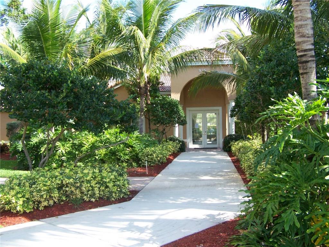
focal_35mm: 38
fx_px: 361
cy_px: 124
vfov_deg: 37.7
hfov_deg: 49.0
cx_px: 164
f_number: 2.8
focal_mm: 6.3
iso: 160
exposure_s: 1/500
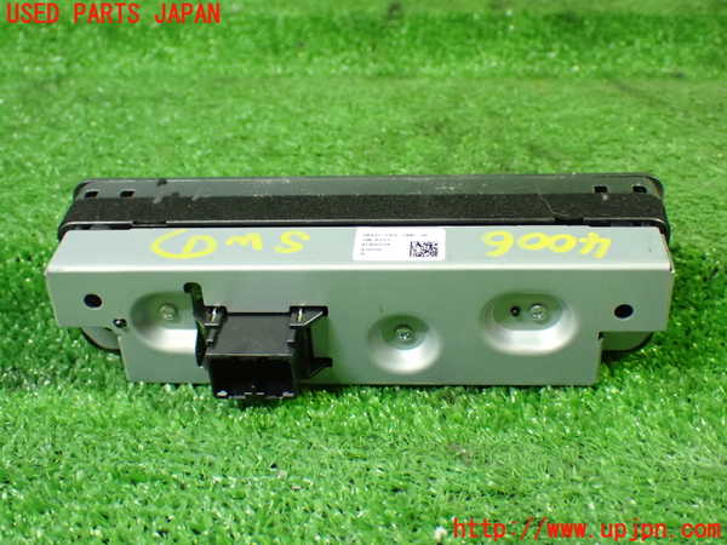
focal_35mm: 47
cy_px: 272
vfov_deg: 30.9
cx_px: 364
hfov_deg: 40.4
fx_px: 987
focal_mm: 8.4
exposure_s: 1/50
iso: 1250
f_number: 3.1
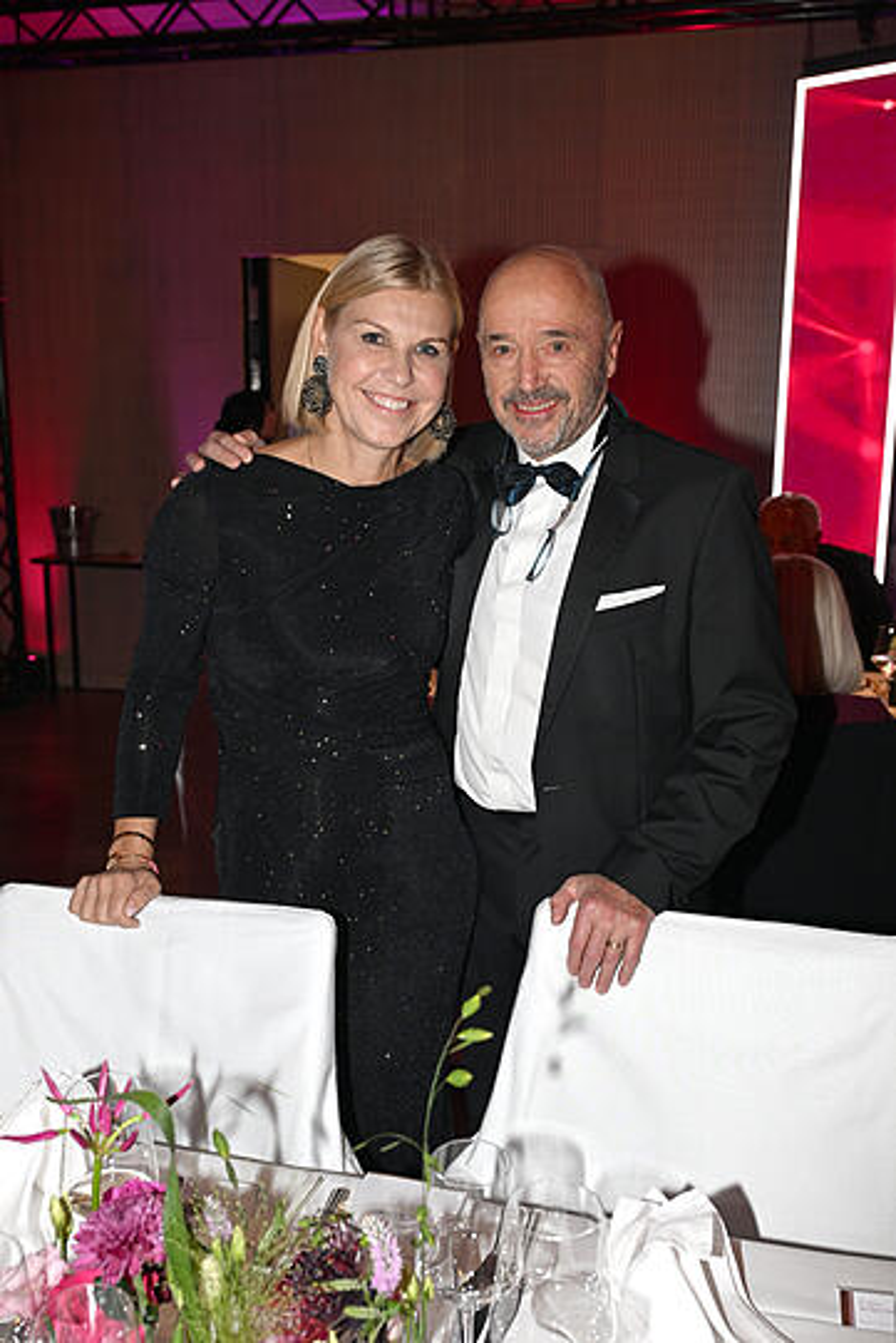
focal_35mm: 34
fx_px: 1268
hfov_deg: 38.9
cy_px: 672
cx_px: 448
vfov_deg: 55.8
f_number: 5.6
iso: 800
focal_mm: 34
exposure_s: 1/80
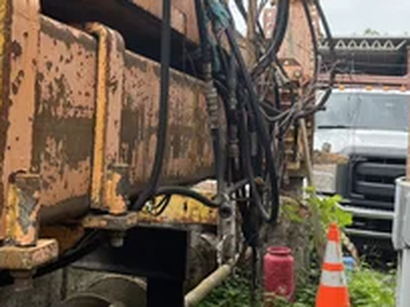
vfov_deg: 28.5
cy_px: 122
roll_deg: -3.7
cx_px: 139
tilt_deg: +0.4
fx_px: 604
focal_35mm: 51
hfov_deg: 37.1
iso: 50
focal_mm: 5.1
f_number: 1.6
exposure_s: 1/463
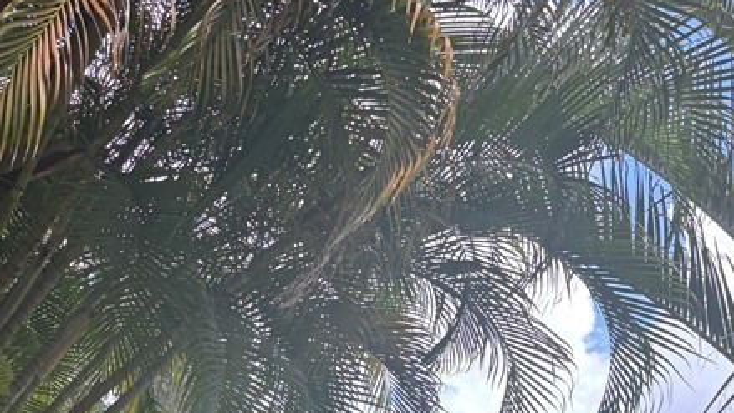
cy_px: 532
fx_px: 1285
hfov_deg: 30.0
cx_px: 27
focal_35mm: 66
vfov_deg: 17.2
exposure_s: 1/374
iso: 50
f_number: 1.6
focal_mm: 5.96
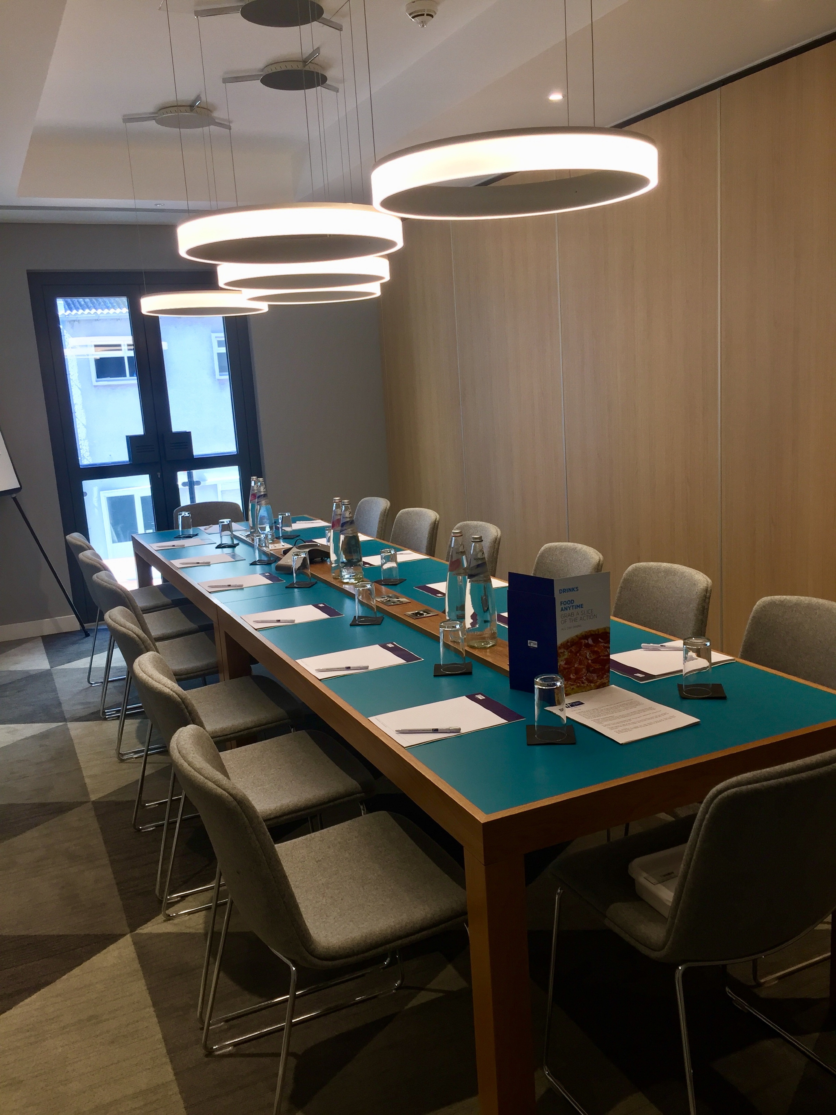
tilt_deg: -10.0
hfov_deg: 48.2
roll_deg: +2.8
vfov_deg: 61.7
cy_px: 558
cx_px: 418
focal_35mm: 29
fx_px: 934
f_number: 2.2
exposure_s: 1/100
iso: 50
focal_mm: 4.15
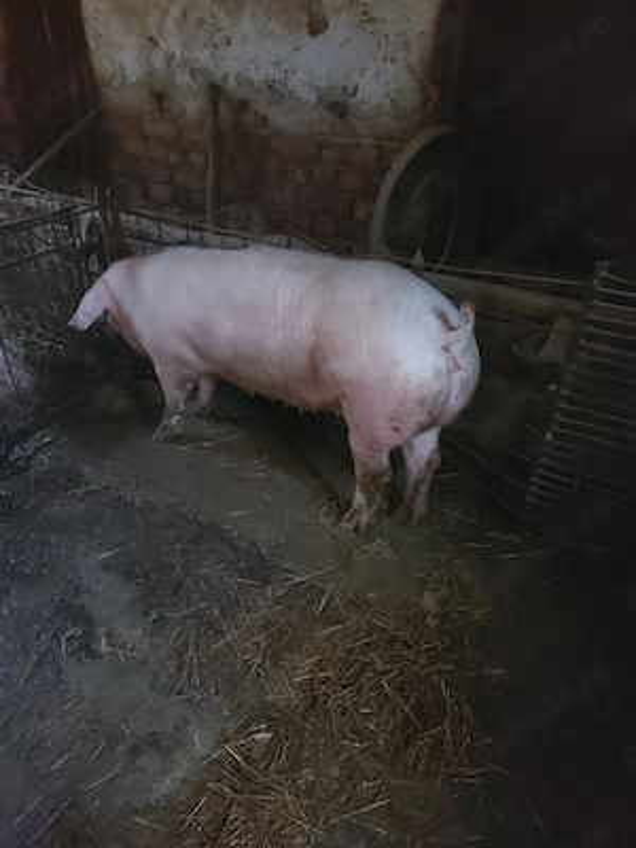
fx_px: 588
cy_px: 424
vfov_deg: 71.6
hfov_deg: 56.8
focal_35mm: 24
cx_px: 318
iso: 2500
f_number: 1.8
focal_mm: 5.23
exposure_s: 1/10
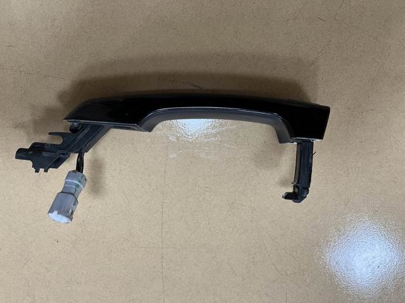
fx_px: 304
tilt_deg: -78.6
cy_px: 152
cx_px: 202
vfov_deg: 53.1
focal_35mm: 26
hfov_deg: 67.3
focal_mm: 5.1
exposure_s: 1/60
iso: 160
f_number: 1.6
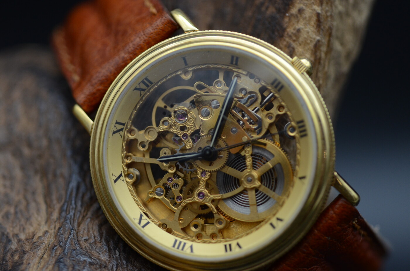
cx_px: 205
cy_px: 136
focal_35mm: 90
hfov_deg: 22.7
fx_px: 1023
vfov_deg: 15.1
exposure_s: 1/640
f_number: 4
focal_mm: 60
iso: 800
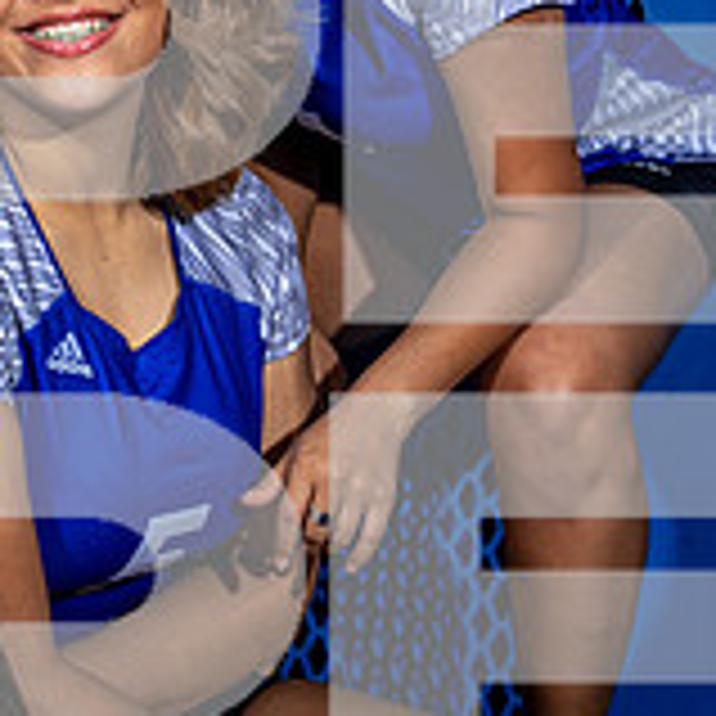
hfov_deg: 16.8
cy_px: 88
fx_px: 2247
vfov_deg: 17.9
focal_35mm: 96
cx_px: -284
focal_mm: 31
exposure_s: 1/125
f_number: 8
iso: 100
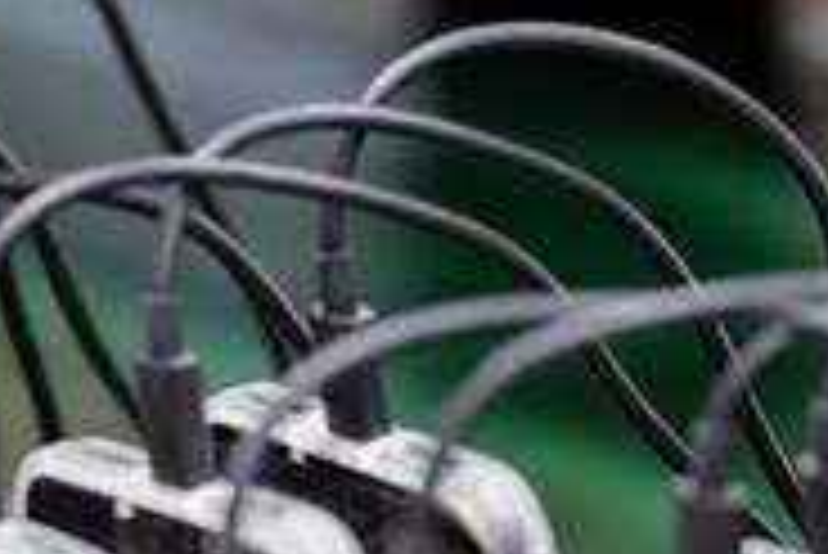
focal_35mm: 753
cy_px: 685
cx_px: -18
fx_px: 17332
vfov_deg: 1.8
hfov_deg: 2.7
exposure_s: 1/125
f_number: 2.8
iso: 1000
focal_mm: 140
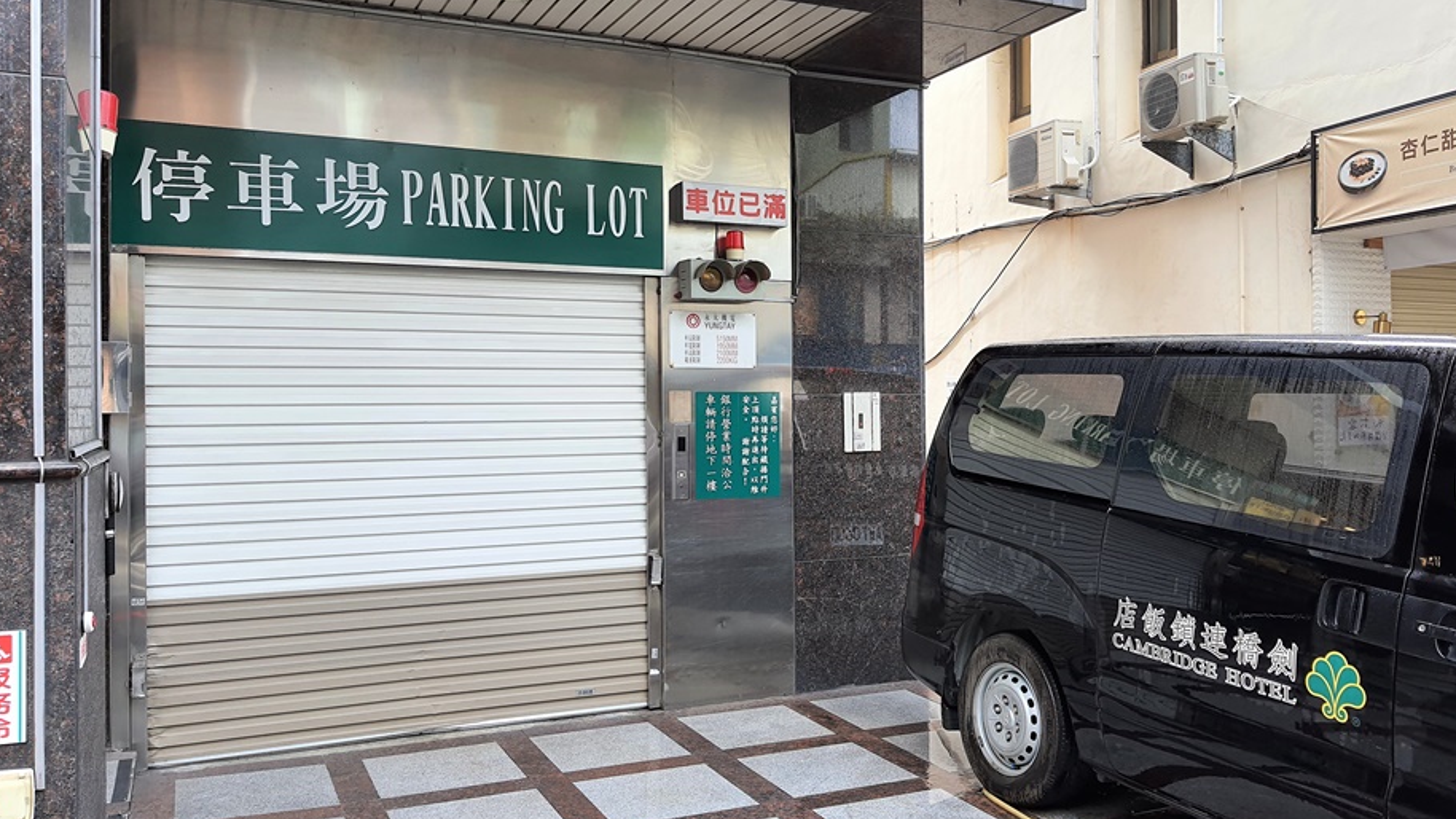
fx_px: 1197
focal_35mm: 31
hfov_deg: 62.5
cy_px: 392
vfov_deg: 37.8
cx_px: 785
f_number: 1.7
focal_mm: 4.32
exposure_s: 1/251
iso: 50
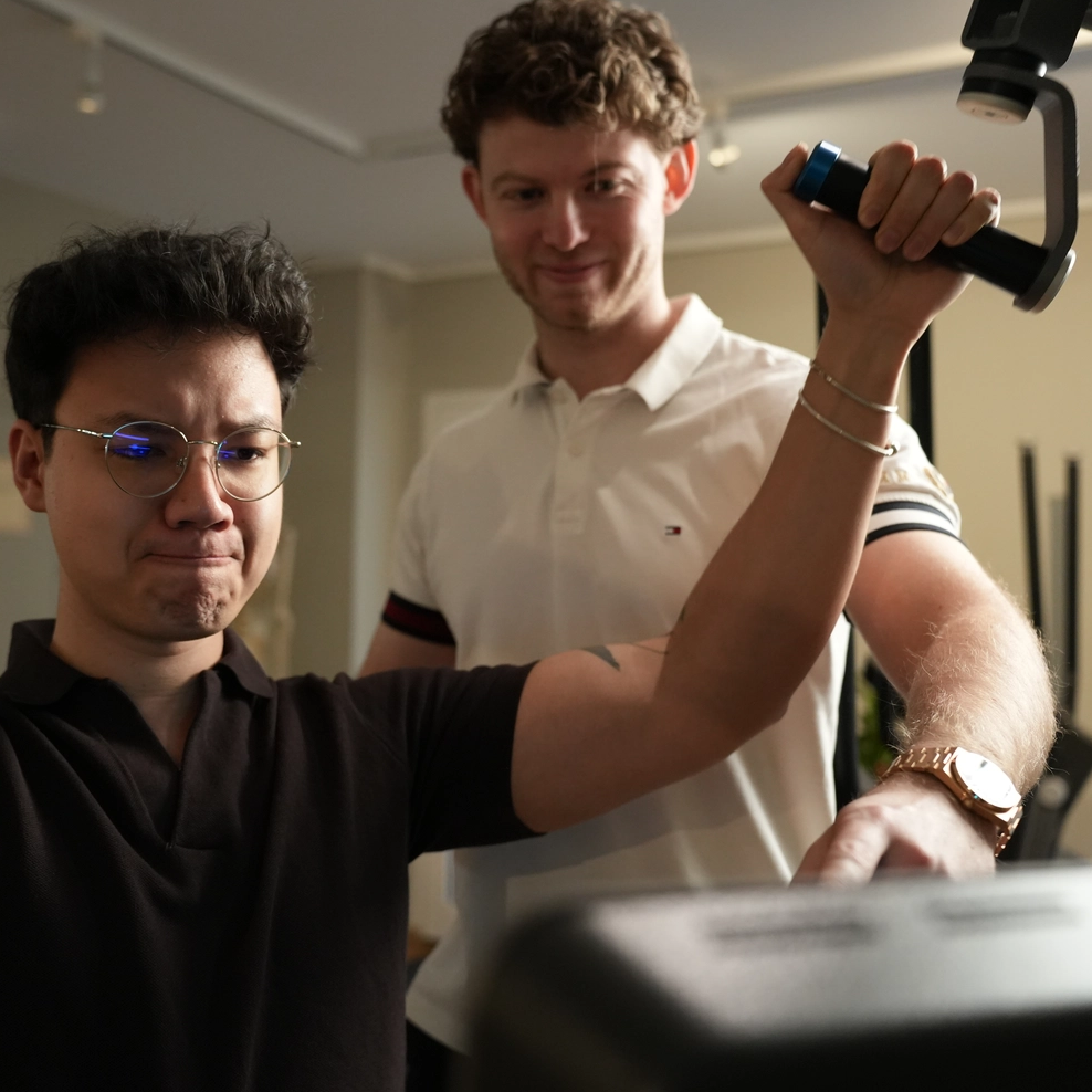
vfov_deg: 41.9
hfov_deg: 41.3
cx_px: 354
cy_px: 546
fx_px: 1428
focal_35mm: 40
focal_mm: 31
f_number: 2.8
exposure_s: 1/160
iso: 3200
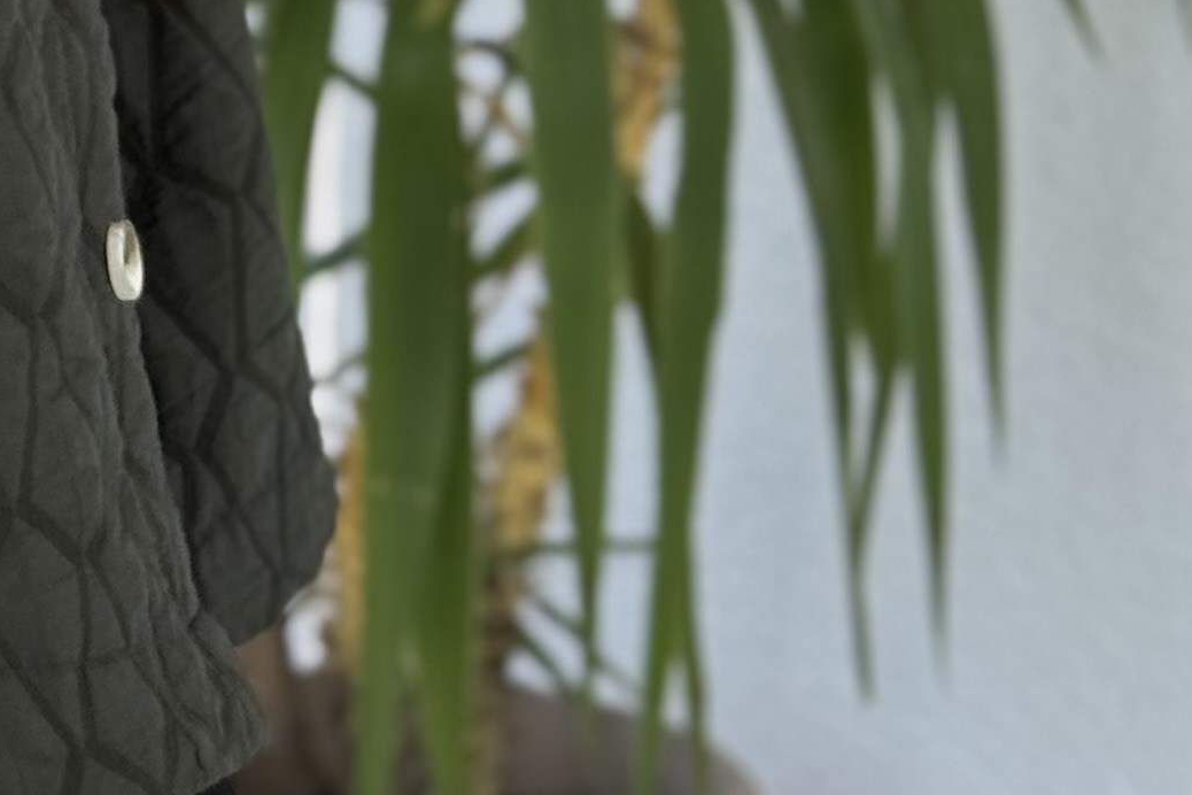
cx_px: -319
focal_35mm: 194
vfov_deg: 6.8
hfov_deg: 10.4
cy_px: -979
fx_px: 6423
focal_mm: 6.76
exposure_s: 1/712
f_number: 1.78
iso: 80
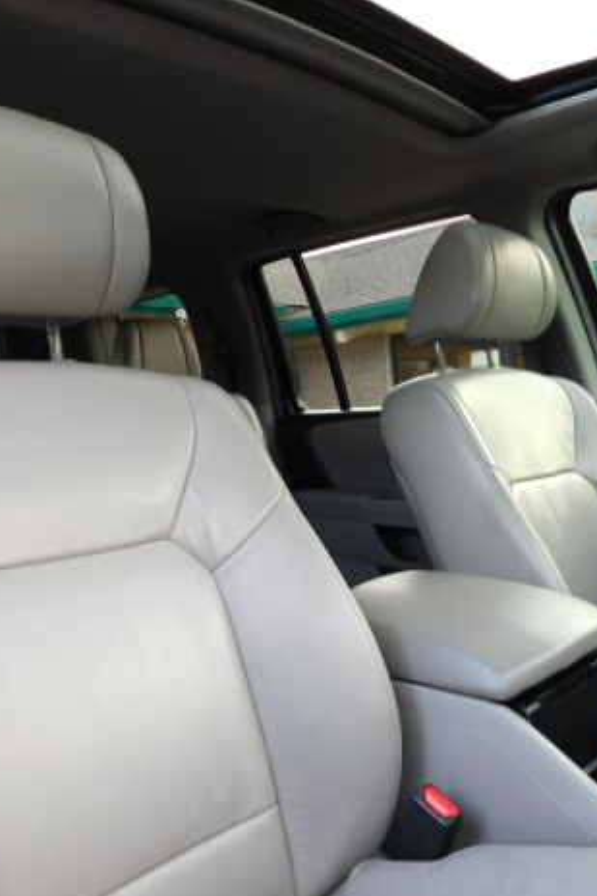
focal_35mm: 33
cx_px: 402
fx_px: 821
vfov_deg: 57.2
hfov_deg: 39.4
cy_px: 462
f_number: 3
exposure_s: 1/30
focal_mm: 4
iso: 140
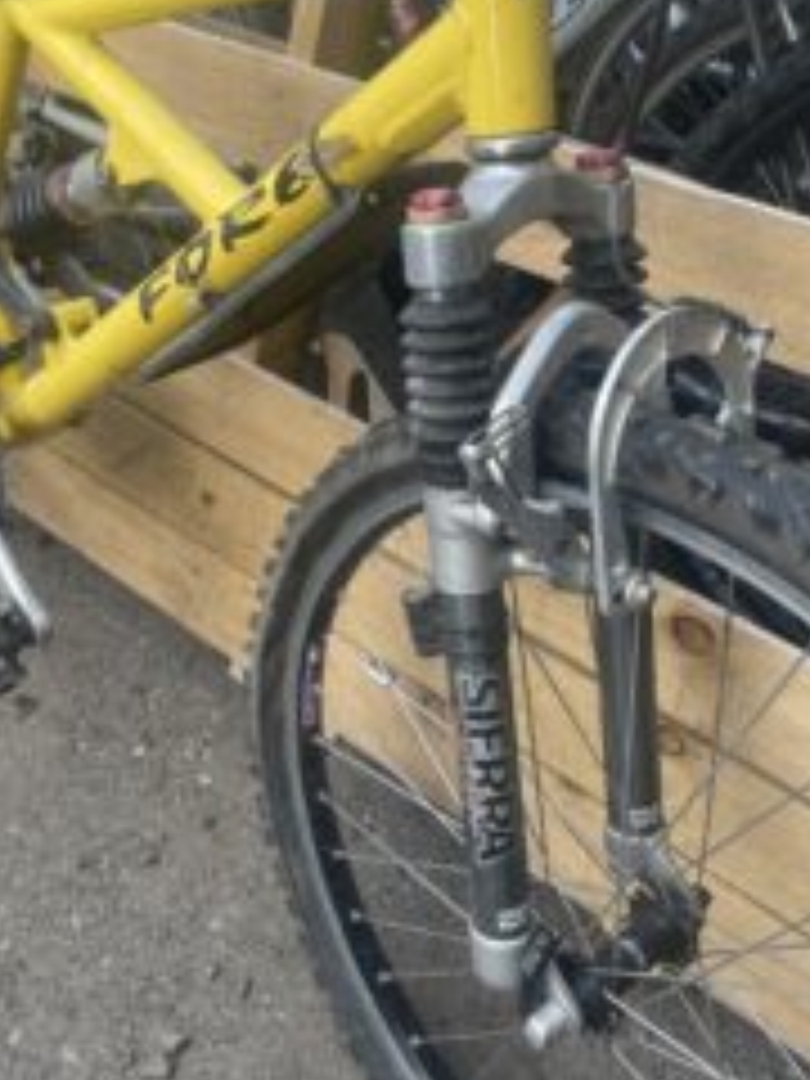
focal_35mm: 39
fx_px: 1217
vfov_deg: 47.5
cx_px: 315
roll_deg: -1.7
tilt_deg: -37.0
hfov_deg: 36.7
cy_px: 418
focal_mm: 4.2
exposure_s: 1/317
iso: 32
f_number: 1.6
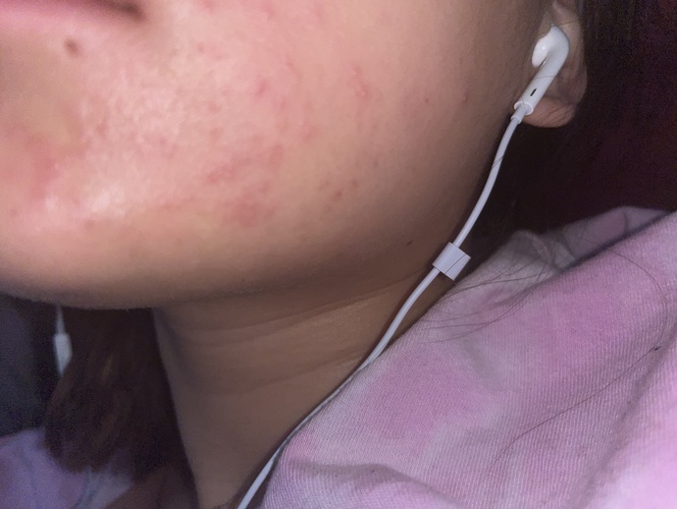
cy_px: 254
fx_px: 509
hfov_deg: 67.3
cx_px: 338
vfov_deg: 53.1
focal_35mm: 26
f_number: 1.6
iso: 32
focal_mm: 5.1
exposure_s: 1/69
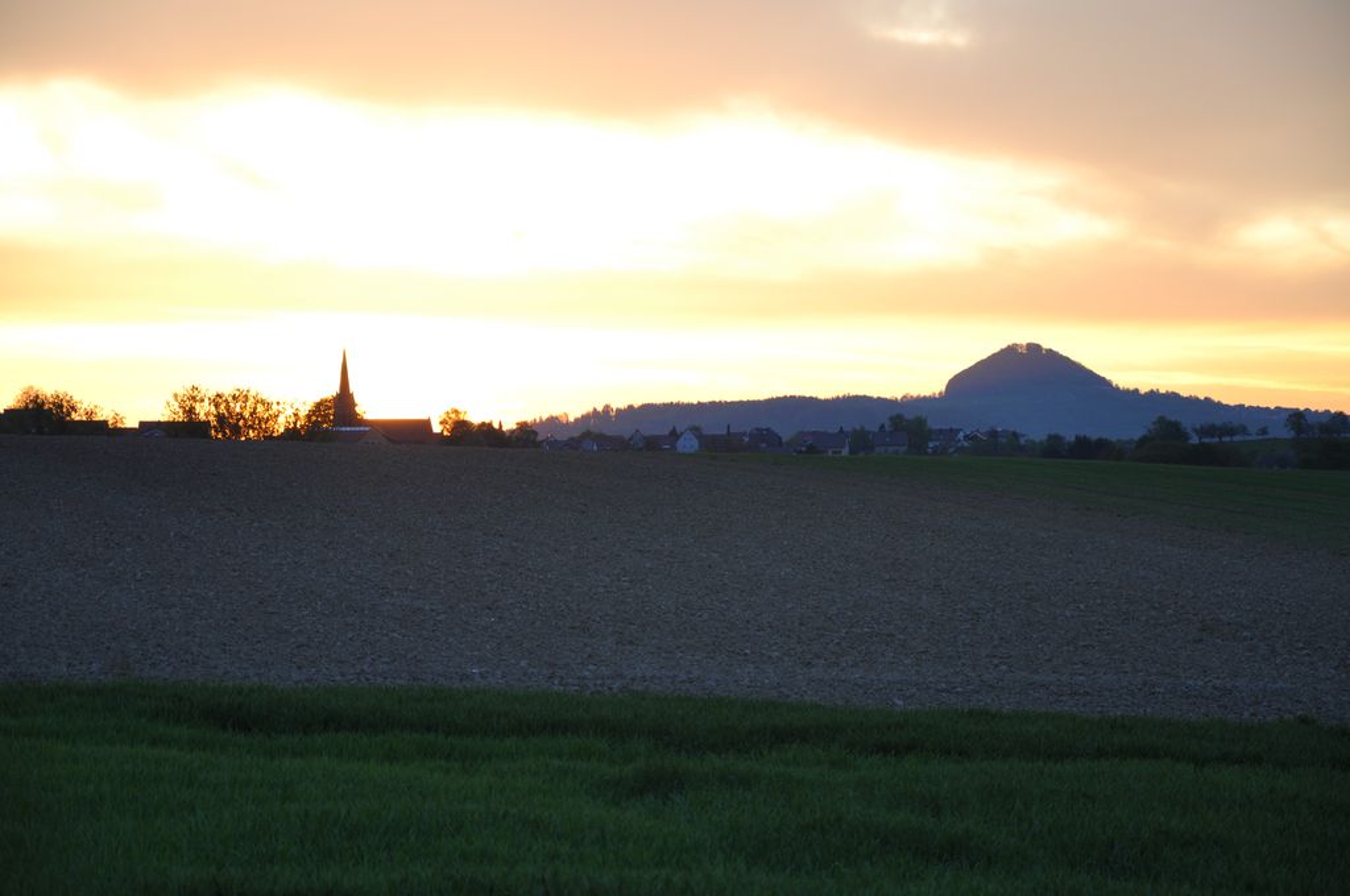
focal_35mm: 120
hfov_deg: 17.1
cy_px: 448
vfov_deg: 11.4
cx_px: 675
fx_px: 4494
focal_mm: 80
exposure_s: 1/20
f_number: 6.3
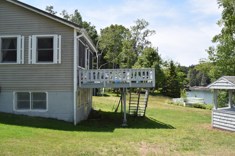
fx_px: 176
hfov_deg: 67.4
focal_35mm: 27
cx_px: 118
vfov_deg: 47.9
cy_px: 78
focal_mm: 18
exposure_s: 1/200
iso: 100
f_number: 9
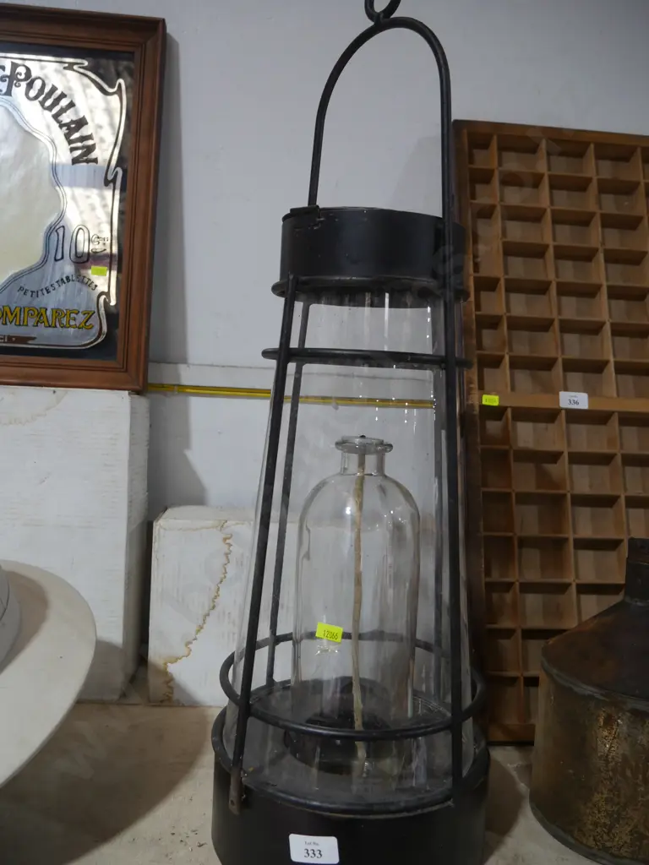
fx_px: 700
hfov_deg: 49.7
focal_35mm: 28
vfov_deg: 63.4
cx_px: 324
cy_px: 432
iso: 500
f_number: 3.5
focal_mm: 14
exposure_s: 1/60
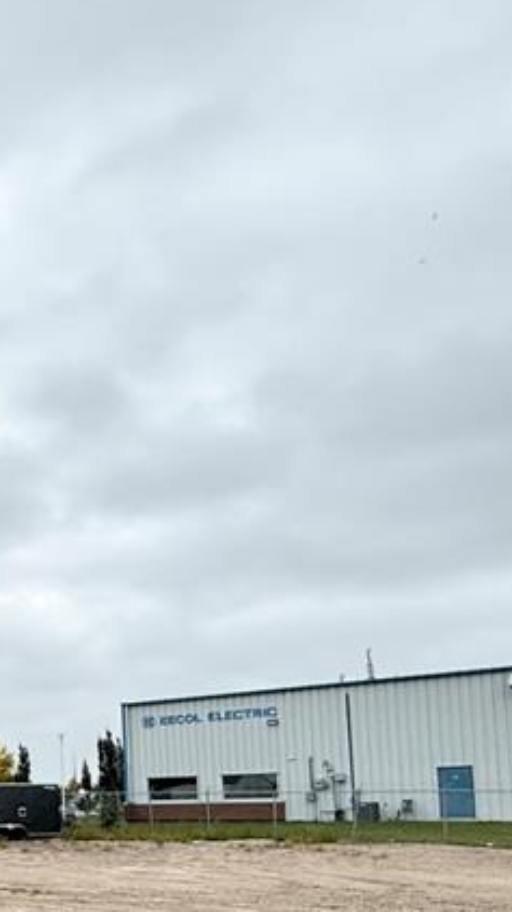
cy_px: 765
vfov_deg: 49.9
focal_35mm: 37
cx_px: -510
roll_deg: +0.1
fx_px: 894
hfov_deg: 19.1
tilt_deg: +4.8
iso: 50
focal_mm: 2.22
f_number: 2.2
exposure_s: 1/395
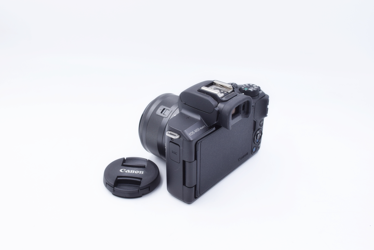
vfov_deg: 31.9
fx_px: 437
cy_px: 125
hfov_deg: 46.4
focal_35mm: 42
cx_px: 187
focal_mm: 28
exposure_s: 1/160
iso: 400
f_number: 8
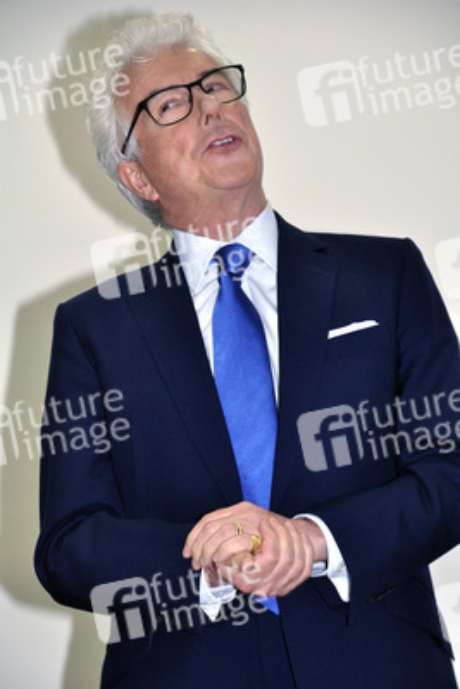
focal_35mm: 150
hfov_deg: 9.2
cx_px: 230
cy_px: 344
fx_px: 2872
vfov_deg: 13.7
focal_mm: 100
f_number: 5.6
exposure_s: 1/60
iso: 800
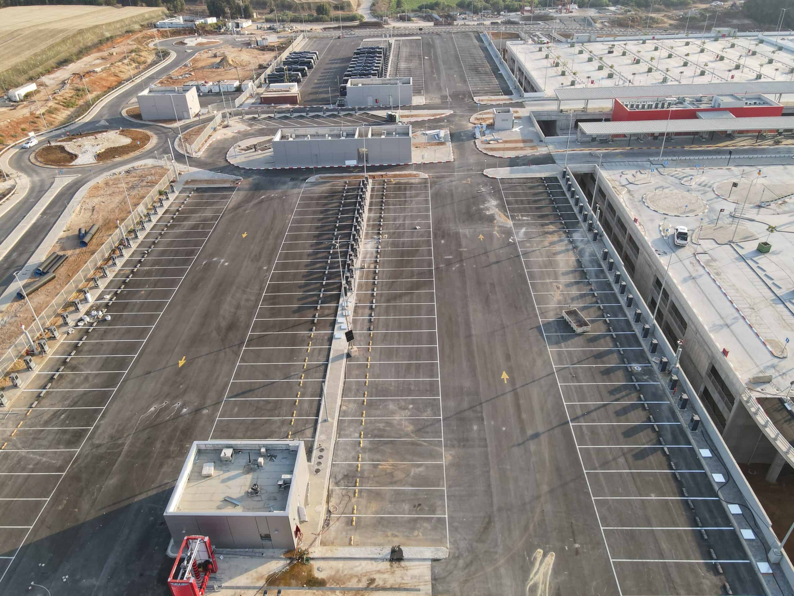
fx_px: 550
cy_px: 298
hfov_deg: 71.6
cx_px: 397
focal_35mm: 24
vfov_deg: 56.8
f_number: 2.8
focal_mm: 4.5
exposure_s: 1/180
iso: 100
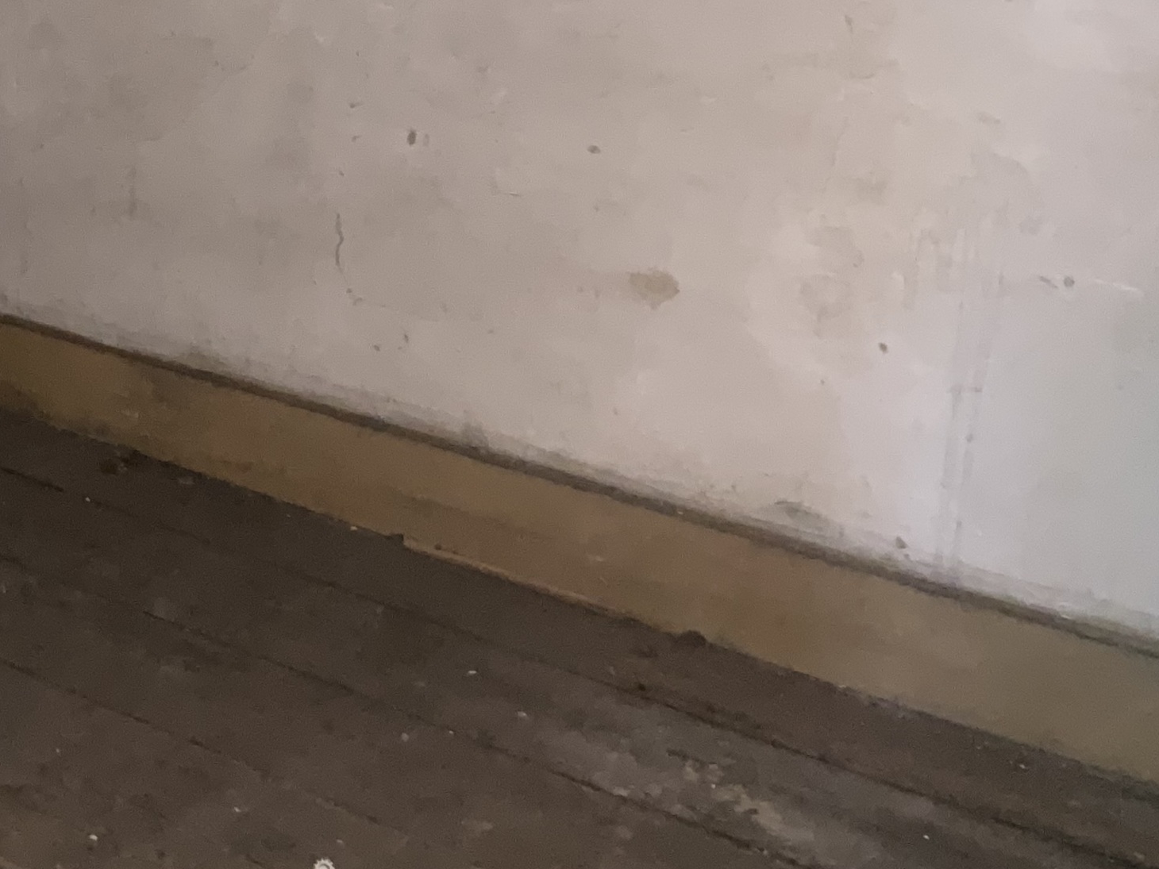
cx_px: 94
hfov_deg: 30.2
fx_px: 2042
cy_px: 145
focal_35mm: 61
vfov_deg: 23.6
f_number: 1.8
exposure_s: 1/16
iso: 200
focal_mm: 3
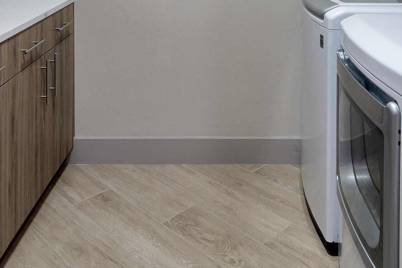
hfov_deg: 48.3
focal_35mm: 40
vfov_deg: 28.5
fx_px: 447
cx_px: 230
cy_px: -64
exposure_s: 1
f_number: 11
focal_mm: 16
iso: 200
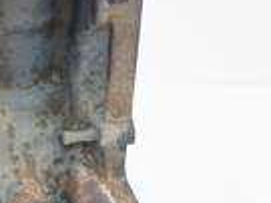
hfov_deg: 15.3
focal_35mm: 114
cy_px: 125
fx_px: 892
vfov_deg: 13.0
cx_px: -193
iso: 500
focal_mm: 16
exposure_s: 1/60
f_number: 4
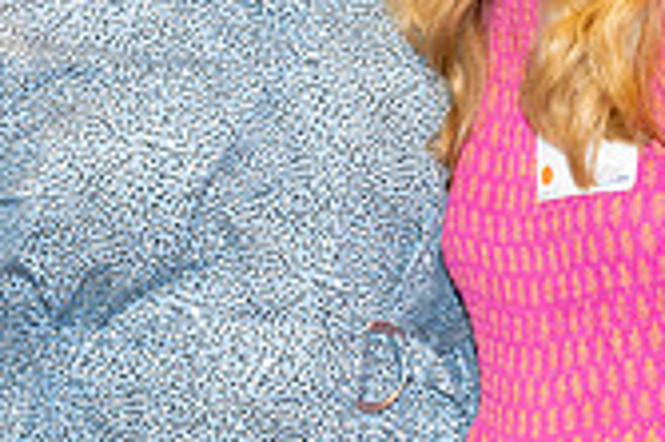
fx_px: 3912
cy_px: -30
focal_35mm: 212
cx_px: 354
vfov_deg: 6.4
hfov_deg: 9.7
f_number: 5.6
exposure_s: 1/160
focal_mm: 61
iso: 800
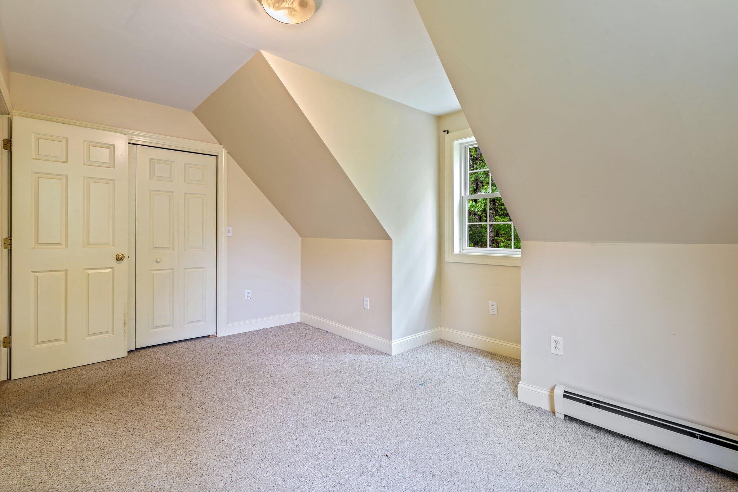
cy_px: 246
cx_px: 369
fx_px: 328
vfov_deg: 73.7
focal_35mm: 16
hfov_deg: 96.7
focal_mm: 16
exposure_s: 2
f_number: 9
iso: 80
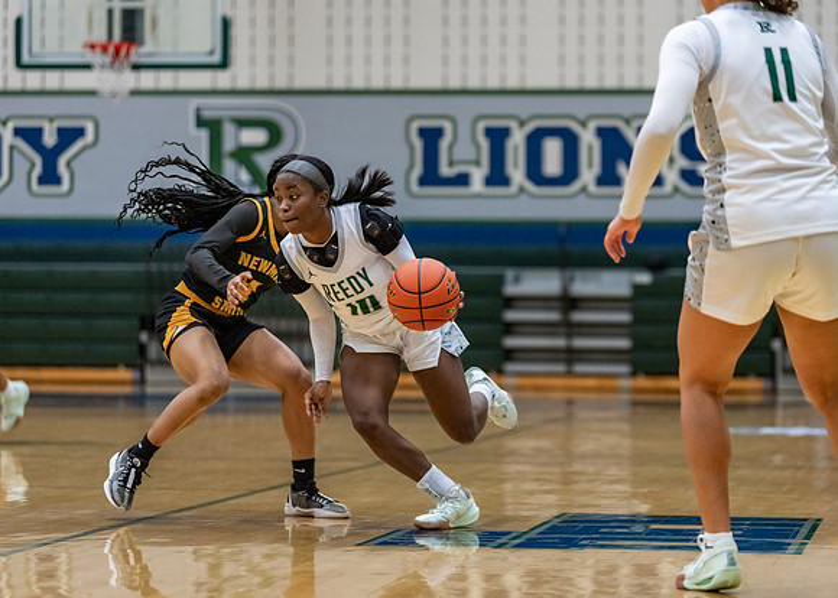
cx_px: 467
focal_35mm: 139
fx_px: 3301
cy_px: 296
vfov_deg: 10.4
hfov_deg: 14.5
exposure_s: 1/1000
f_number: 2.8
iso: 2500
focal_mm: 123
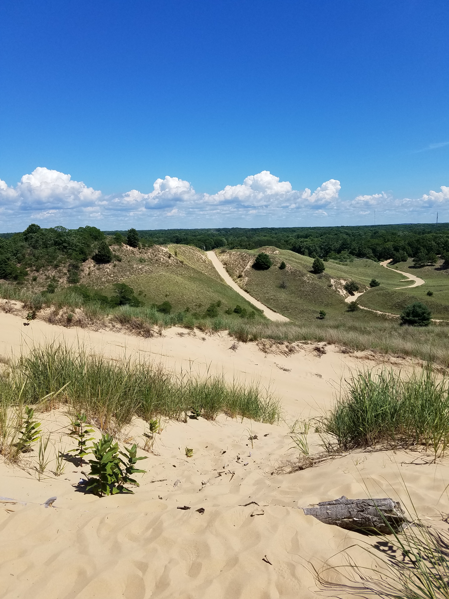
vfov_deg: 67.3
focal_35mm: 26
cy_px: 300
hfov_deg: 53.1
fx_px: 450
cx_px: 224
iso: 50
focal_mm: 4.2
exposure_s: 1/3896
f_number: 1.7
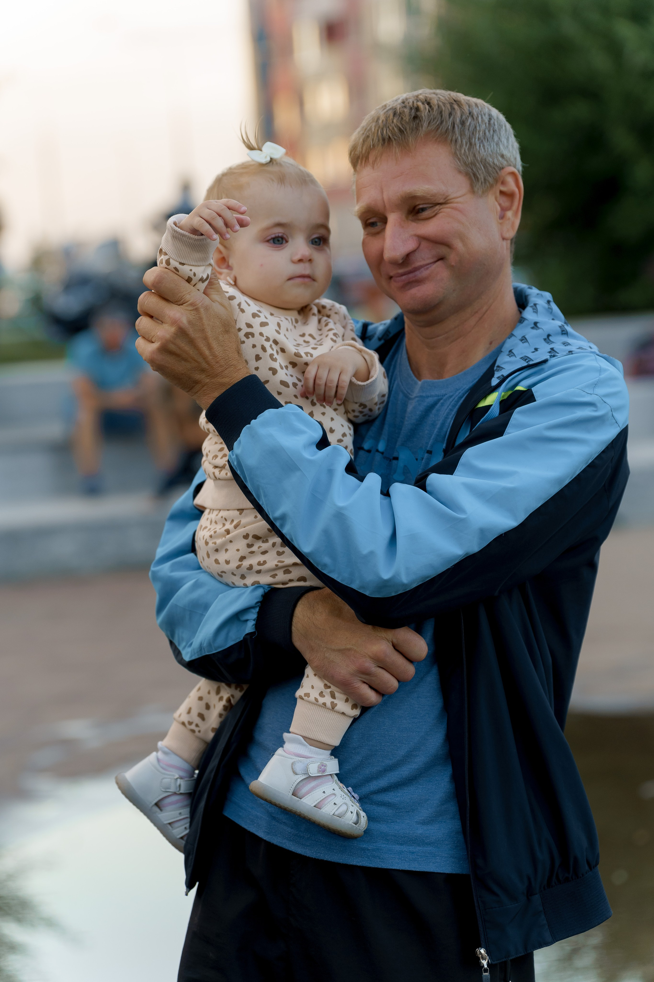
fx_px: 2807
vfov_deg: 19.8
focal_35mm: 103
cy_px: 491
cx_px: 327
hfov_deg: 13.3
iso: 640
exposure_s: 1/200
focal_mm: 103
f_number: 3.5
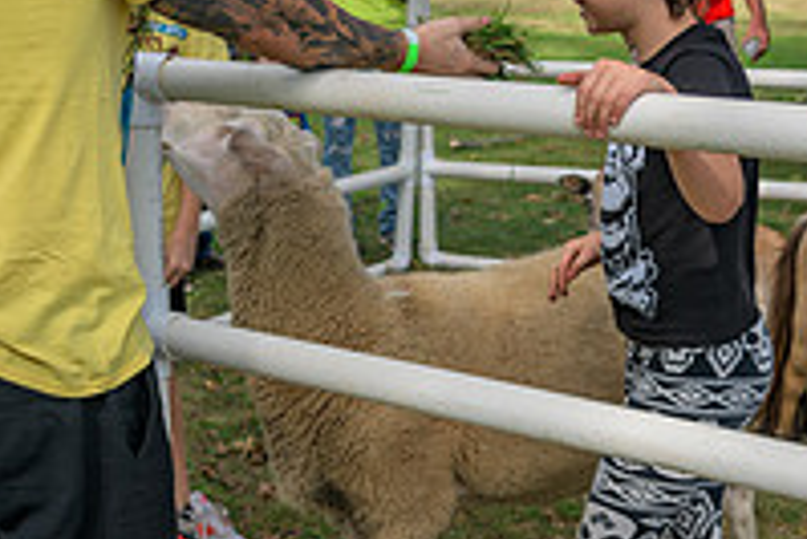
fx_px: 1570
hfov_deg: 28.8
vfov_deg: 19.5
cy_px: 302
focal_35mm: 70
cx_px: 328
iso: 64
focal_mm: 24
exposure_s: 1/160
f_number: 4
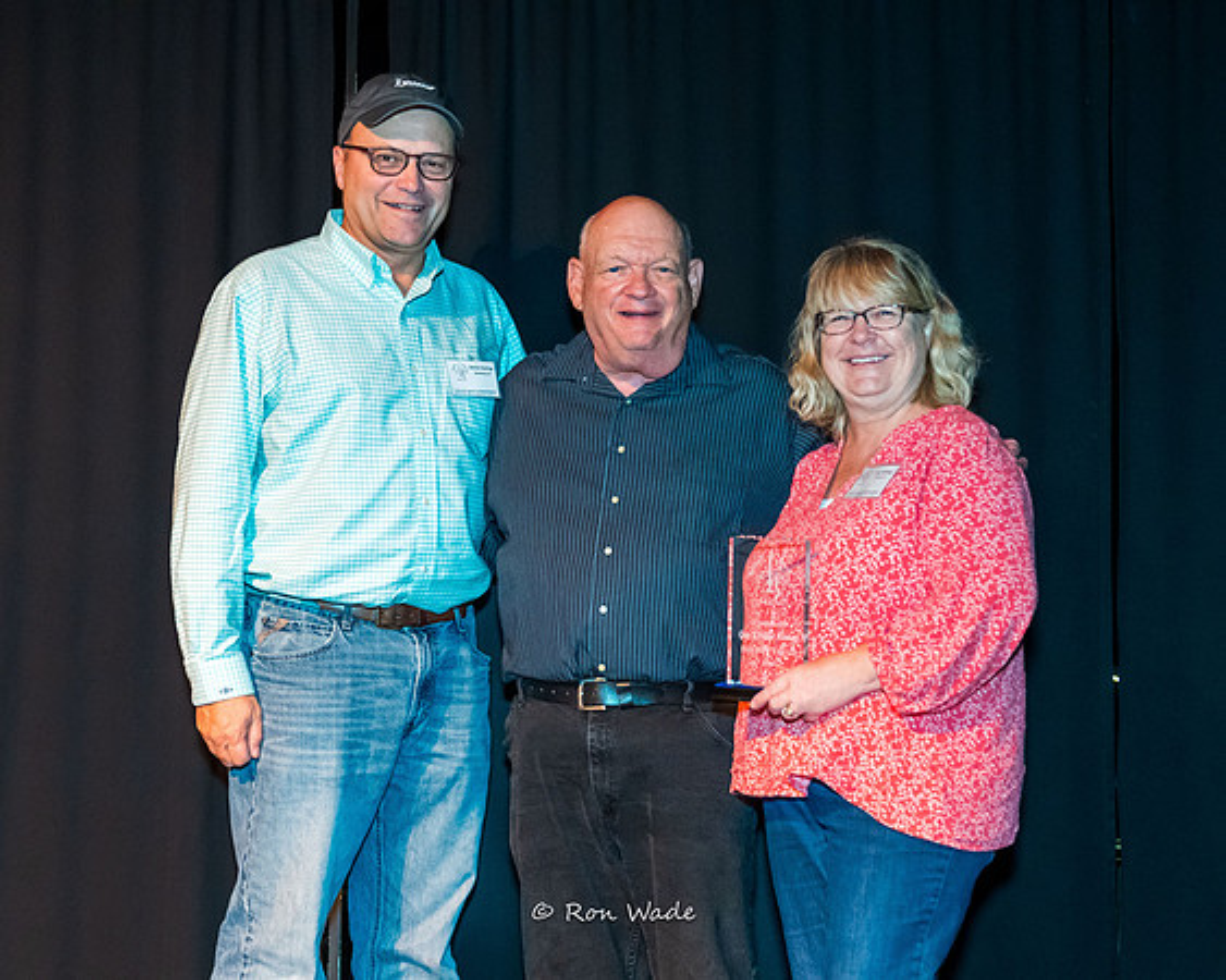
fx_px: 2293
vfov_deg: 24.1
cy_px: 573
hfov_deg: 29.9
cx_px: 613
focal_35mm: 63
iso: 6400
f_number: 2.8
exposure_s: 1/160
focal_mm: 48
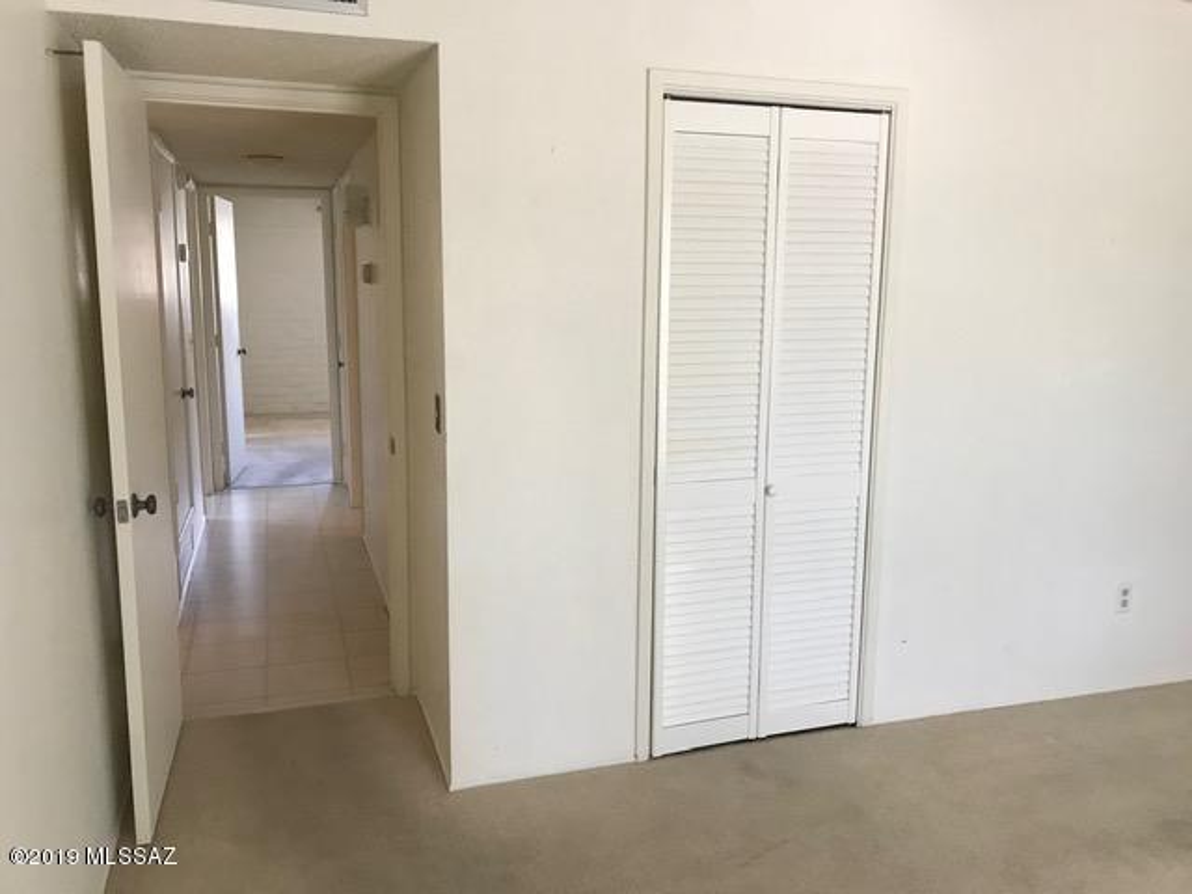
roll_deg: -0.2
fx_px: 964
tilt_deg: -9.1
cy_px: 447
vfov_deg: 49.7
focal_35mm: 28
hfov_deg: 63.4
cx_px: 596
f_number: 1.8
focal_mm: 3.99
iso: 32
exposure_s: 1/30
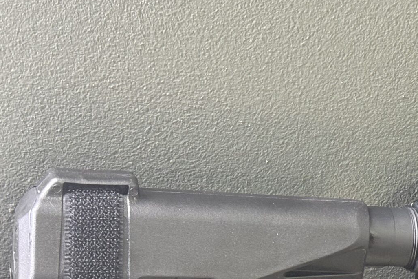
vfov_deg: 10.1
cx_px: 520
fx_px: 1567
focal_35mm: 135
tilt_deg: -23.4
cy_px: 226
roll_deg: -30.0
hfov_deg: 14.6
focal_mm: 5.96
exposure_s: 1/40
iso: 200
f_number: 1.6
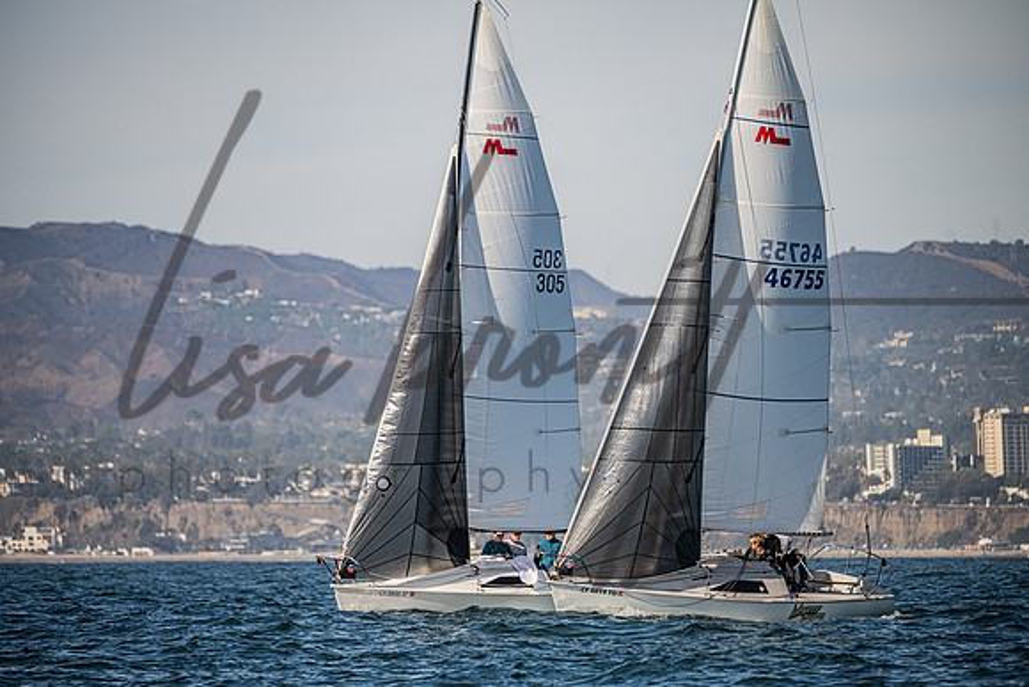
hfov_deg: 6.8
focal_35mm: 303
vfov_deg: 4.5
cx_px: 514
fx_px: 8662
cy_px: 344
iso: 320
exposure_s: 1/3200
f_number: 5.3
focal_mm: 300
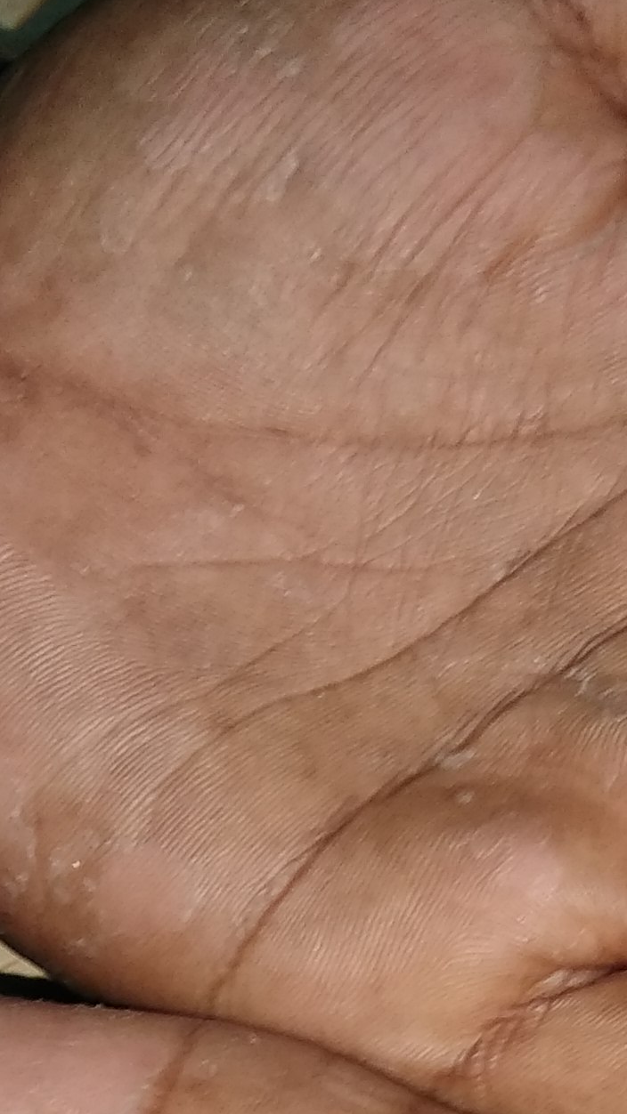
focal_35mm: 76
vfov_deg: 25.4
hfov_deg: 15.8
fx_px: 2247
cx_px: 477
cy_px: 1286
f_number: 2
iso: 125
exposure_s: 1/33
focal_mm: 3.57
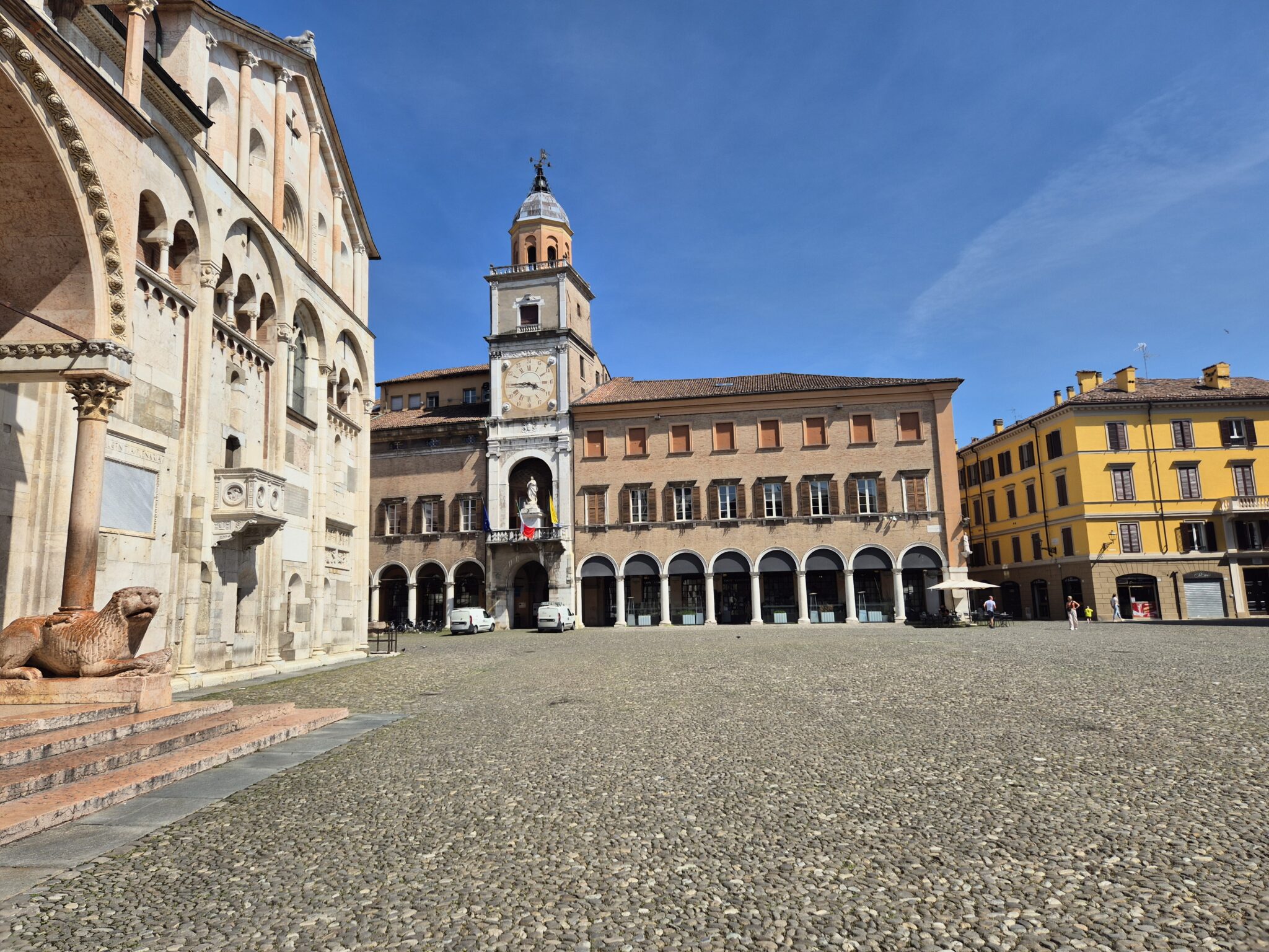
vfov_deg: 58.9
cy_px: 476
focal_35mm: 23
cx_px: 634
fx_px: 843
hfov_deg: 73.9
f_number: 1.8
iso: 25
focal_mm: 5.4
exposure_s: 1/2528
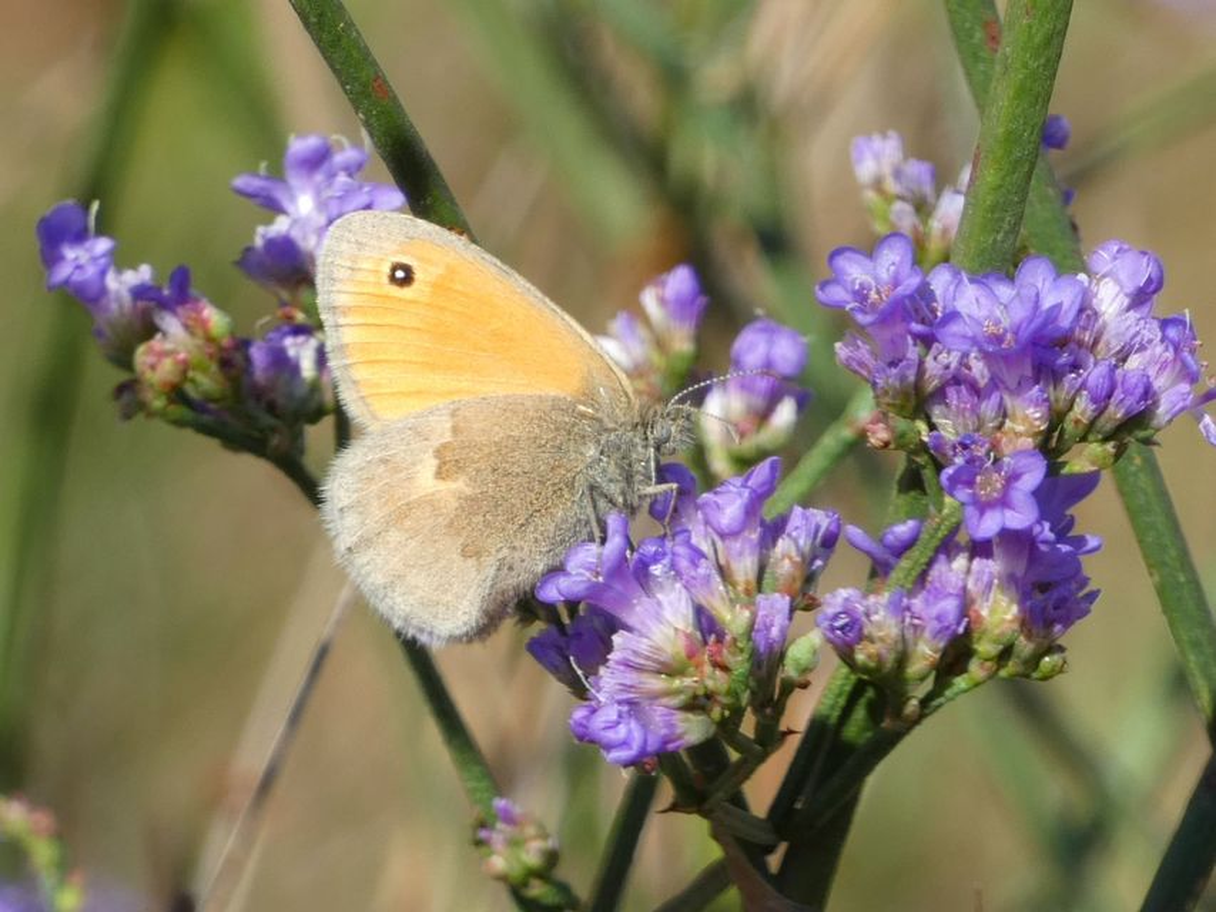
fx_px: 19288
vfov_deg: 2.7
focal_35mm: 549
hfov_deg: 3.6
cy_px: 456
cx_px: 608
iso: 80
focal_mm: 98.3
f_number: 5.6
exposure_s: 1/125
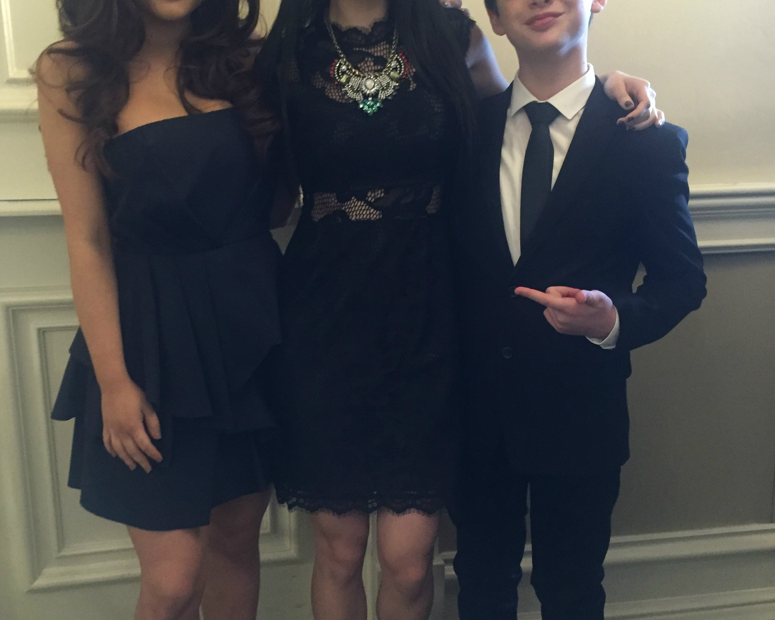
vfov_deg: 39.2
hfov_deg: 47.9
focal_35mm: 38
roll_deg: +0.8
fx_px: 872
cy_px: 310
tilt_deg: -13.6
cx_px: 389
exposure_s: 1/17
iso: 250
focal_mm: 4.15
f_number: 2.2
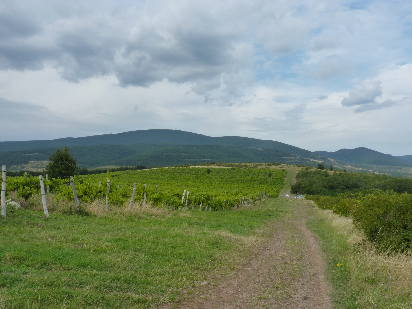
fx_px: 405
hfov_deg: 54.0
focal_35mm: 34
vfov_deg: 41.8
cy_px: 154
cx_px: 206
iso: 125
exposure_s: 1/320
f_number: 5.6
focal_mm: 6
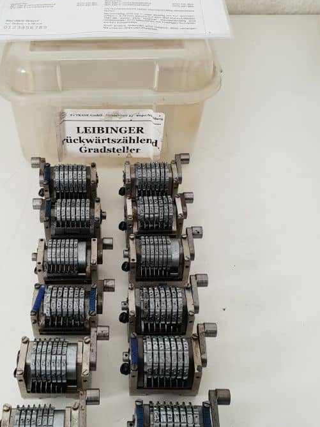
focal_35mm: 42
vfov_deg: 44.6
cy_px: 257
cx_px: 116
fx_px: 518
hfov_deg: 34.1
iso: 125
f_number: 2.4
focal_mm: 4.3
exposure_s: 1/50
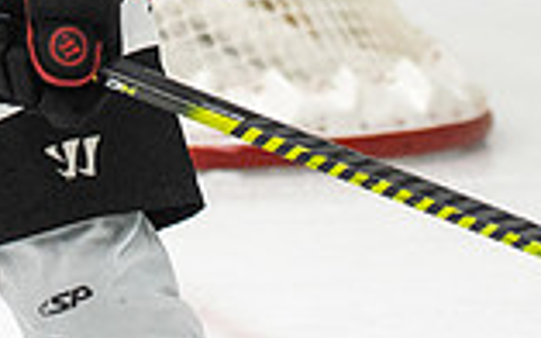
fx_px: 6868
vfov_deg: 2.8
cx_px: 6
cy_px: -436
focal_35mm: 466
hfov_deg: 4.5
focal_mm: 70
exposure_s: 1/400
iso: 1600
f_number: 2.8
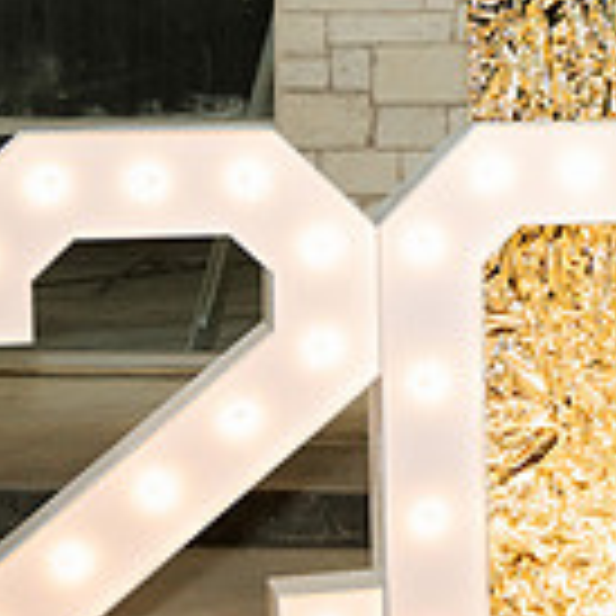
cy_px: 160
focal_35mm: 130
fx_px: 2617
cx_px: 1194
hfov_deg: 12.1
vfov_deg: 13.4
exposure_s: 1/160
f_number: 2.8
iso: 1000
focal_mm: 33
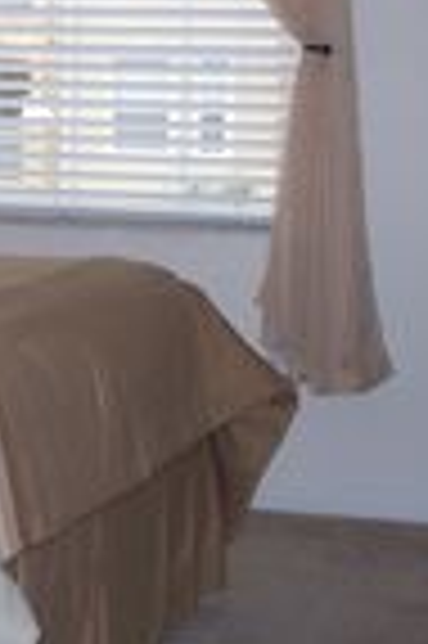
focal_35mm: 99
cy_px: 126
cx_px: -54
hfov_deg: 13.5
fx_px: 1770
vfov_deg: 20.4
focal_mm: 7.8
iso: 125
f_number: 2.8
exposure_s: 1/60
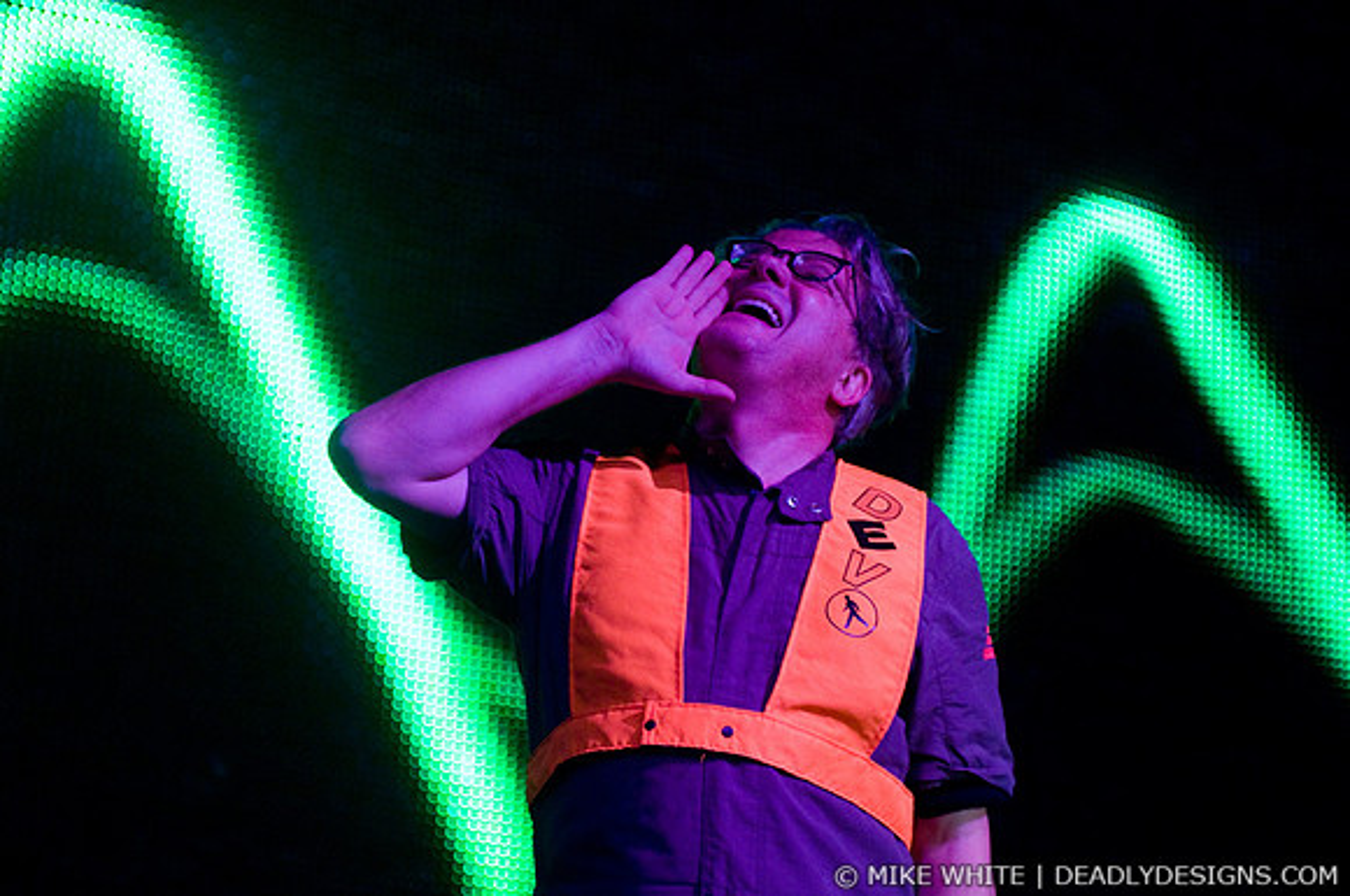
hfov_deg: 19.5
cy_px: 448
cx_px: 675
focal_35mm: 105
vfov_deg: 13.0
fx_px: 3932
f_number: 3.2
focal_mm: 70
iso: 1000
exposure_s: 1/100
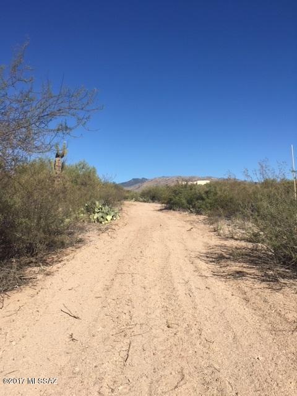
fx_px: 332
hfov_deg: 48.2
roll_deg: -0.5
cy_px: 198
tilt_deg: +2.7
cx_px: 148
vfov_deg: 61.7
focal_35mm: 29
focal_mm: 4.15
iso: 25
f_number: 2.2
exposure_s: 1/1972
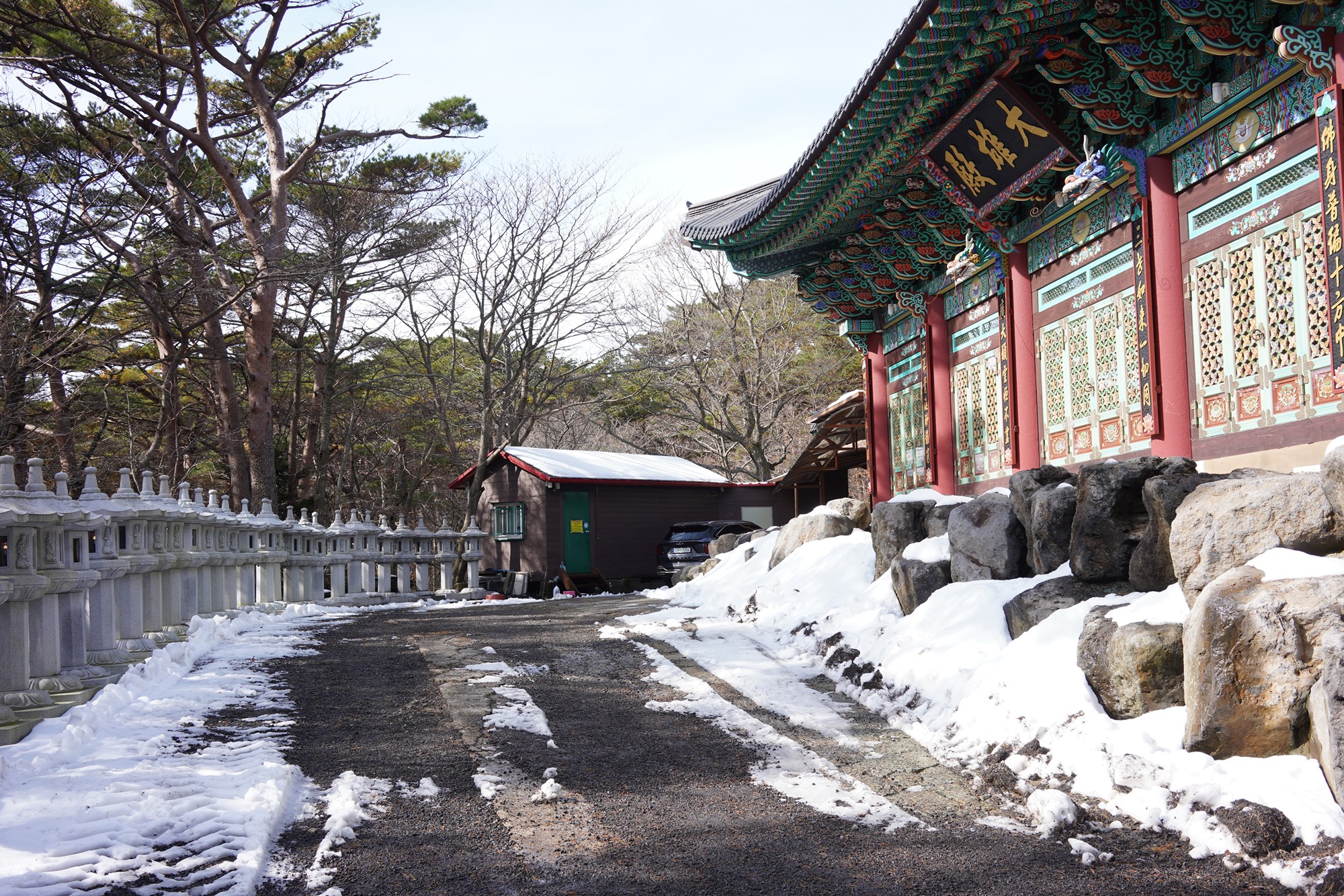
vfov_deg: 37.9
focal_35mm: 35
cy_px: 448
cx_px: 672
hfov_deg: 54.4
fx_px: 1307
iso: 100
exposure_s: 1/100
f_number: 7.1
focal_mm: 35
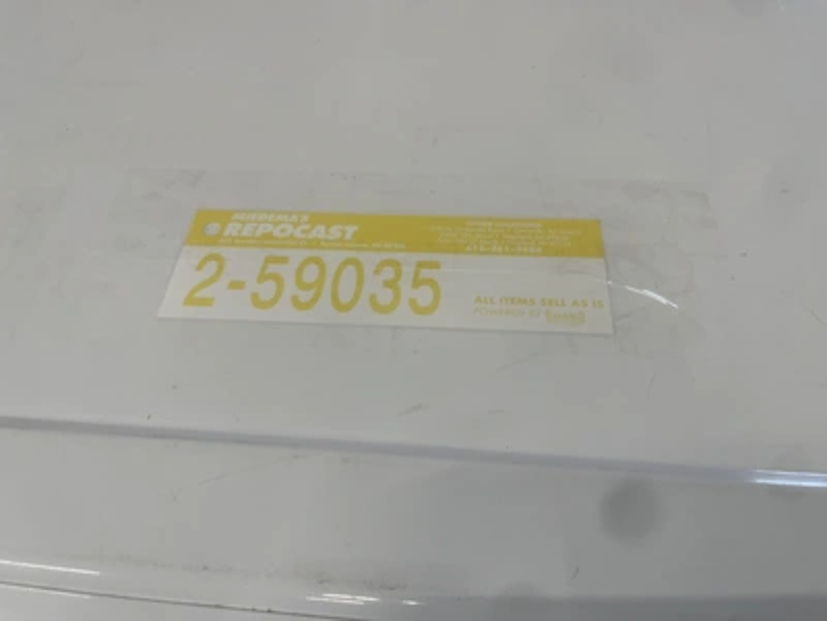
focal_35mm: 26
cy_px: 310
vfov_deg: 53.1
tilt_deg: -55.2
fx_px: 621
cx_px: 414
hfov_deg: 67.3
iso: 50
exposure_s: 1/120
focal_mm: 5.1
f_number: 1.6
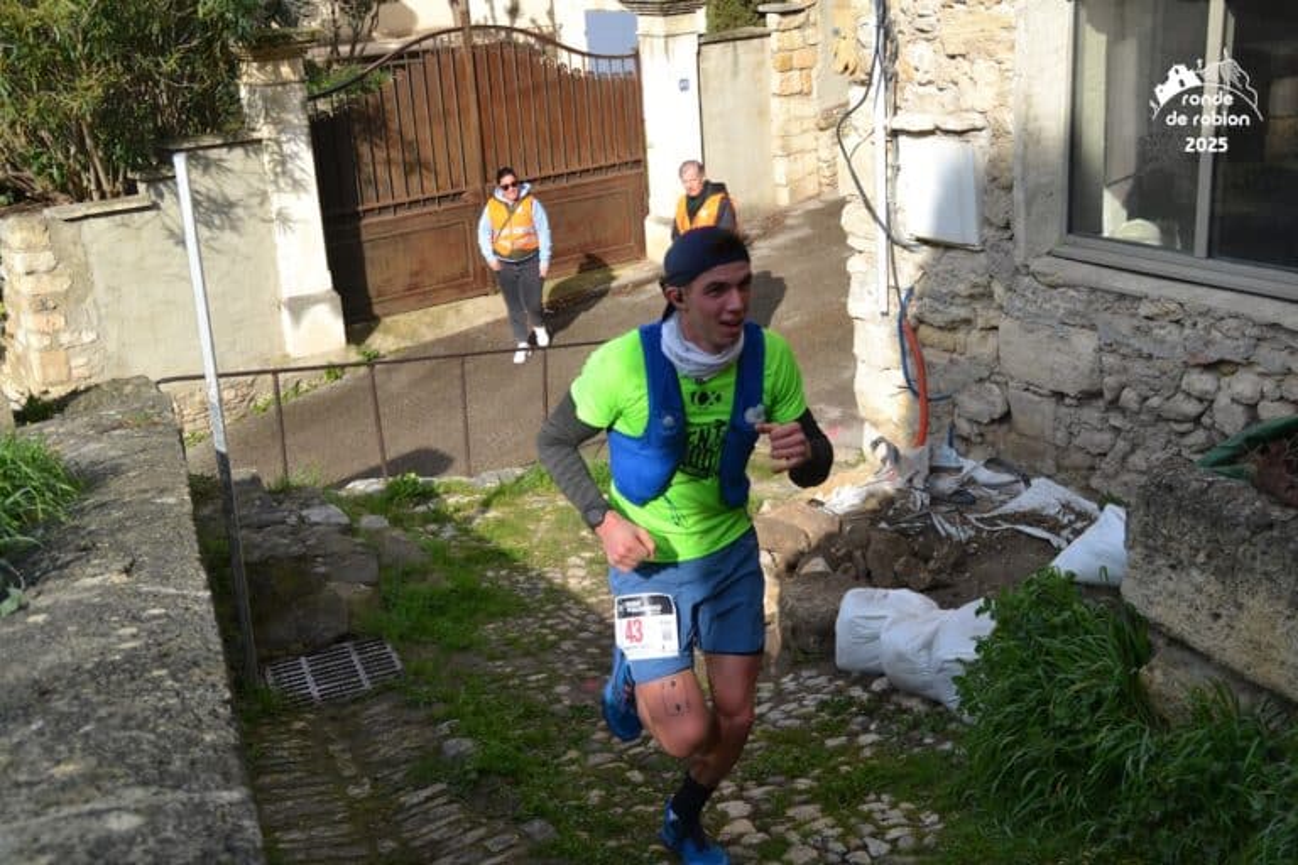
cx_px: 649
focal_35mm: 42
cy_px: 432
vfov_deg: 31.9
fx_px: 1514
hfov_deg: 46.4
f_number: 5.6
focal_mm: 28
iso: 400
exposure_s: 1/1600
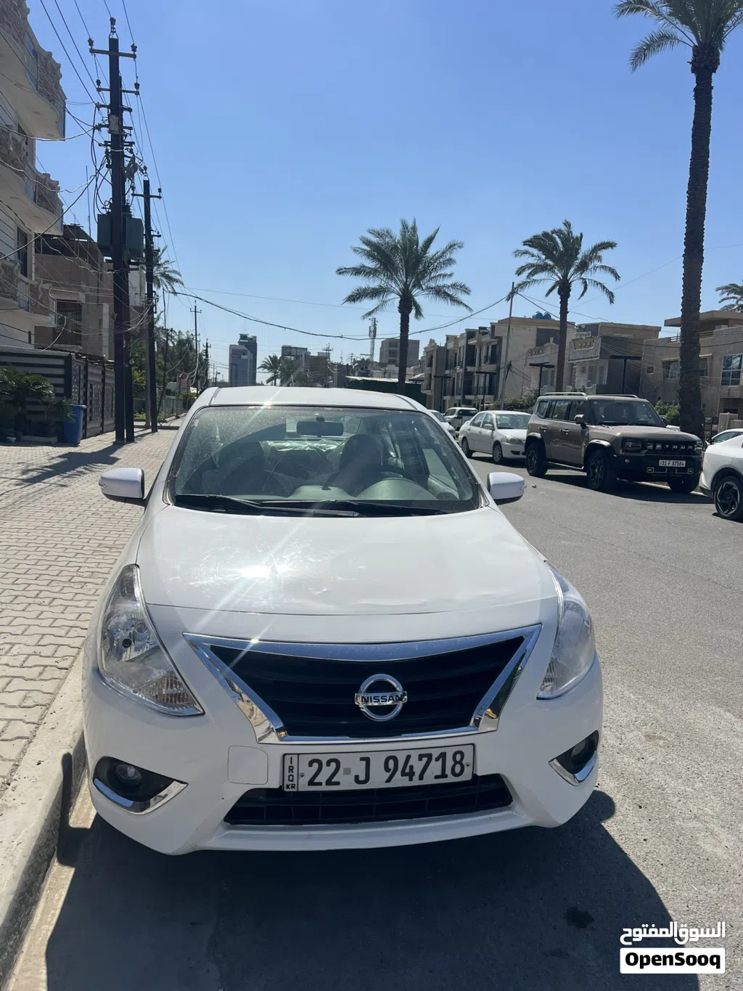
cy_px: 496
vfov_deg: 67.3
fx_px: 744
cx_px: 372
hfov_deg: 53.1
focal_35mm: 26
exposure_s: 1/9434
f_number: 1.5
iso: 50
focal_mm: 5.7
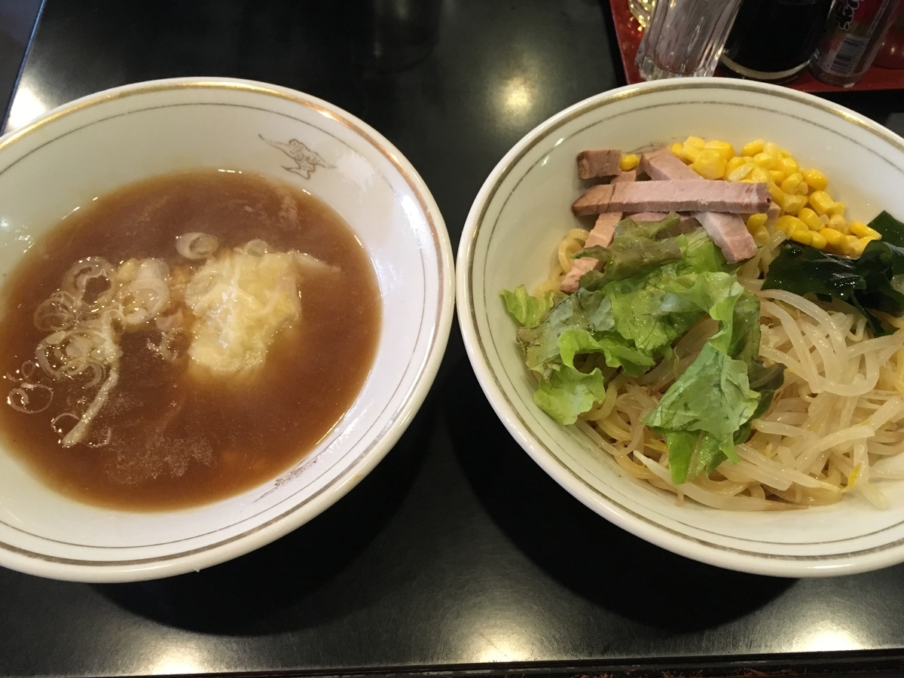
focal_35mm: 29
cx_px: 452
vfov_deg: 48.2
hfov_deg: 61.7
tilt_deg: -62.4
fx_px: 757
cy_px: 339
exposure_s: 1/15
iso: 200
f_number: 2.2
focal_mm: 4.15
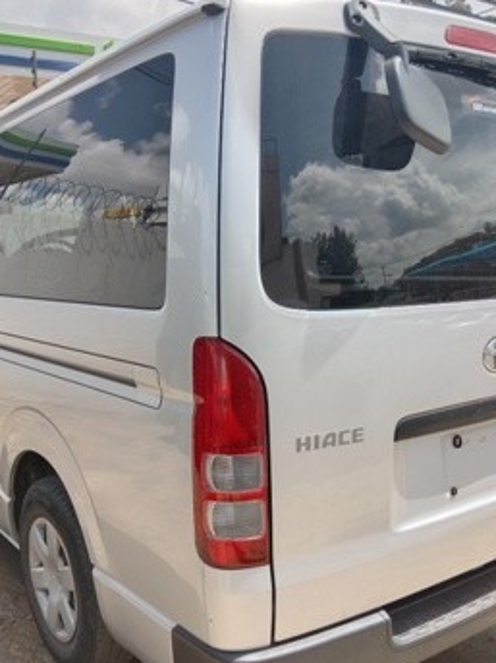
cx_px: 193
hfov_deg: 41.5
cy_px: 394
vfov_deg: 53.6
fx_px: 650
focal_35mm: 34
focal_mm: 3.65
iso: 101
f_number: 2.2
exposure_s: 1/434
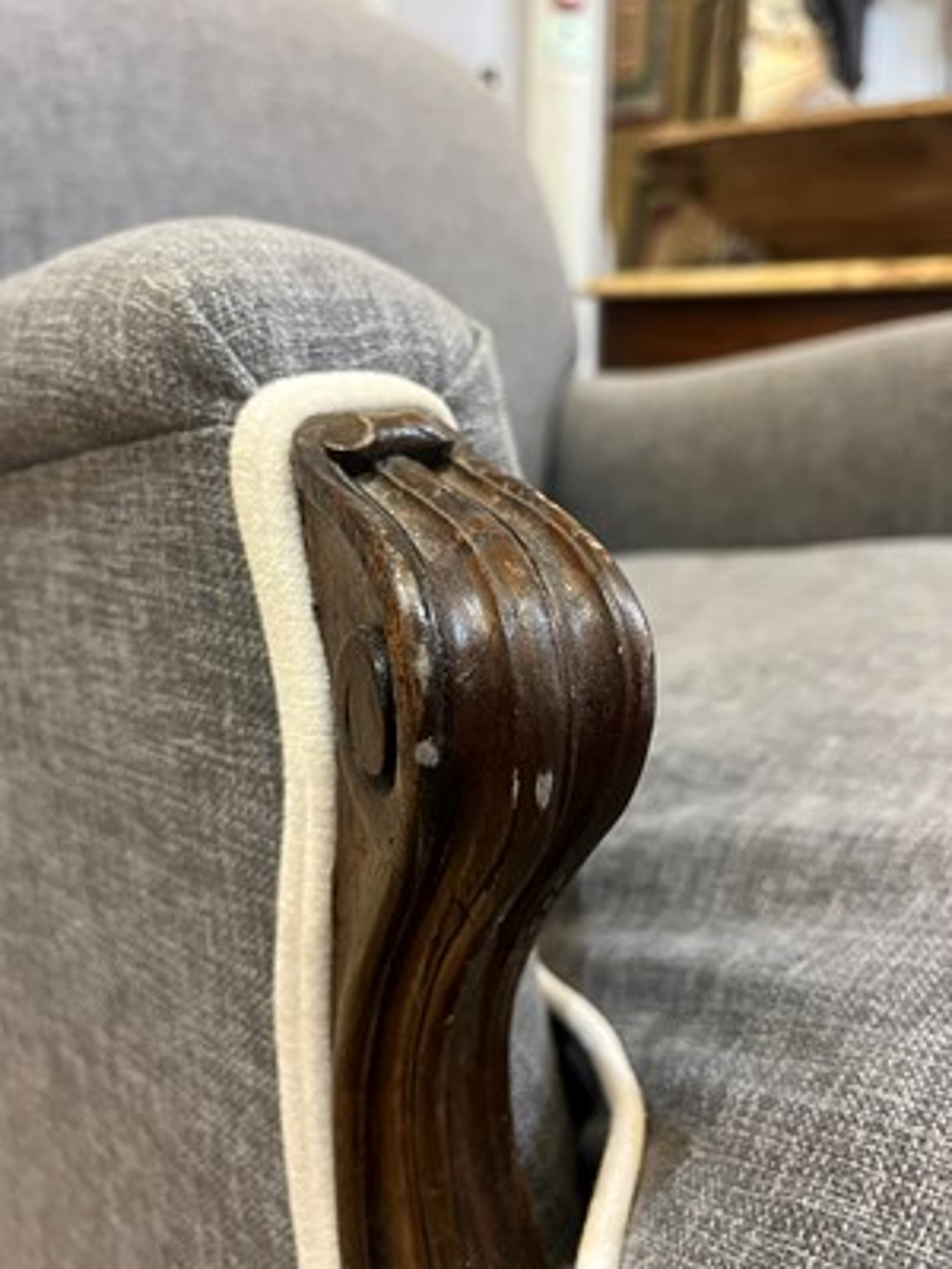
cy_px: 634
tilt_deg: -15.7
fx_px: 953
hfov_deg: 53.1
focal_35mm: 26
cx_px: 476
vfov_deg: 67.3
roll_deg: +0.7
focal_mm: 5.1
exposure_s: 1/50
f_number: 1.6
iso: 250
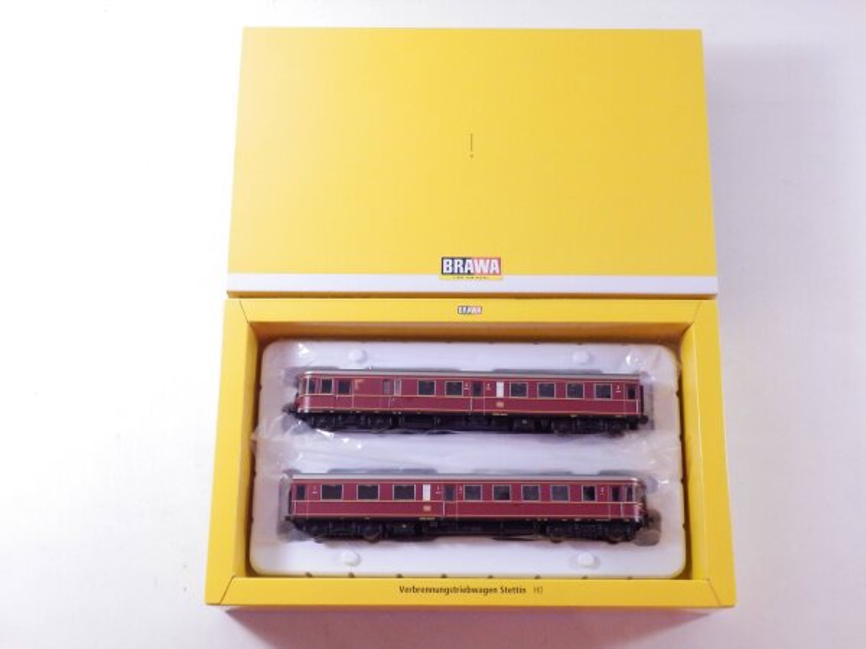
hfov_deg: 42.1
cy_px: 324
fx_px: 1126
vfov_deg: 32.2
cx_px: 433
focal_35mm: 45
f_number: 3.8
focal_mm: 8
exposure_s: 1/160
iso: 640
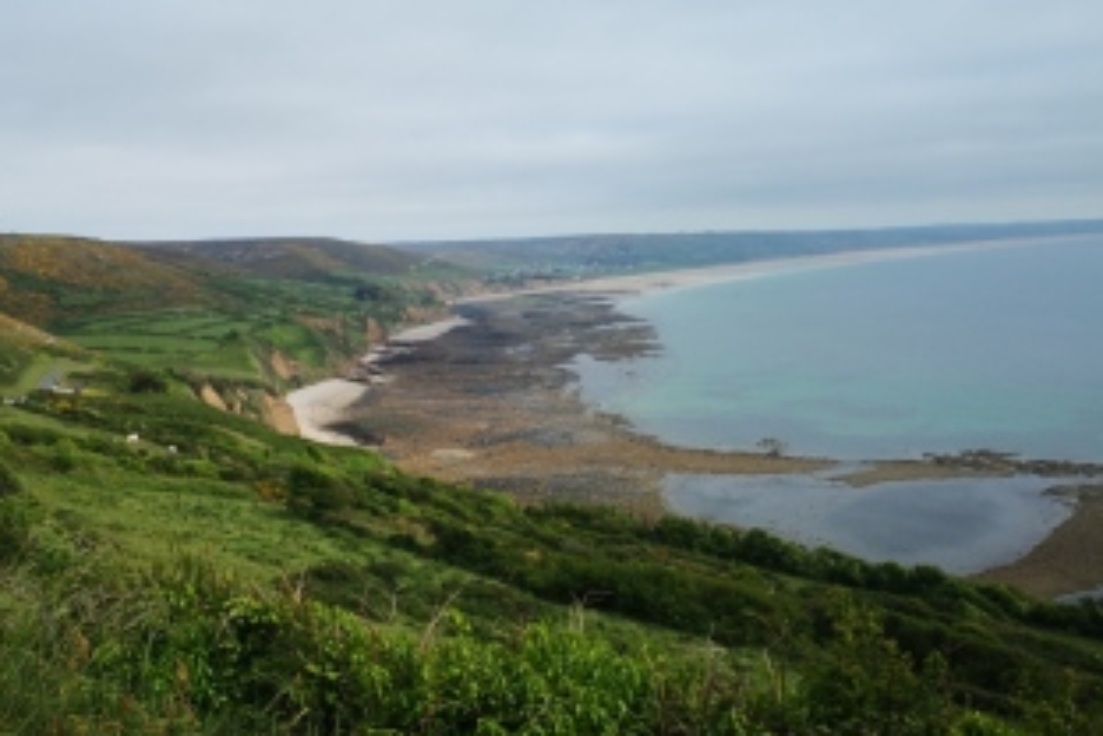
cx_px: 414
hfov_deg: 52.6
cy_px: 368
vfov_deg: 36.9
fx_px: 1103
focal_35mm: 36
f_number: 1.6
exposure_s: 1/1385
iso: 50
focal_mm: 3.95
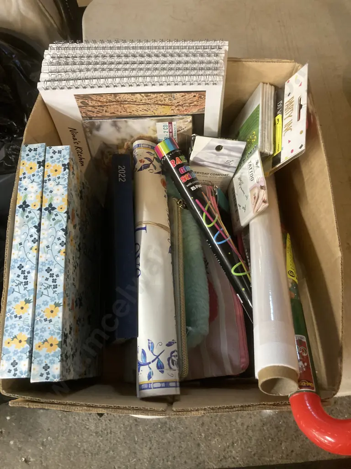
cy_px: 234
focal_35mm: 28
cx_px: 176
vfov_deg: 63.4
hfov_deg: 49.7
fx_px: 379
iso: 320
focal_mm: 3.99
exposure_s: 1/33
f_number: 1.8
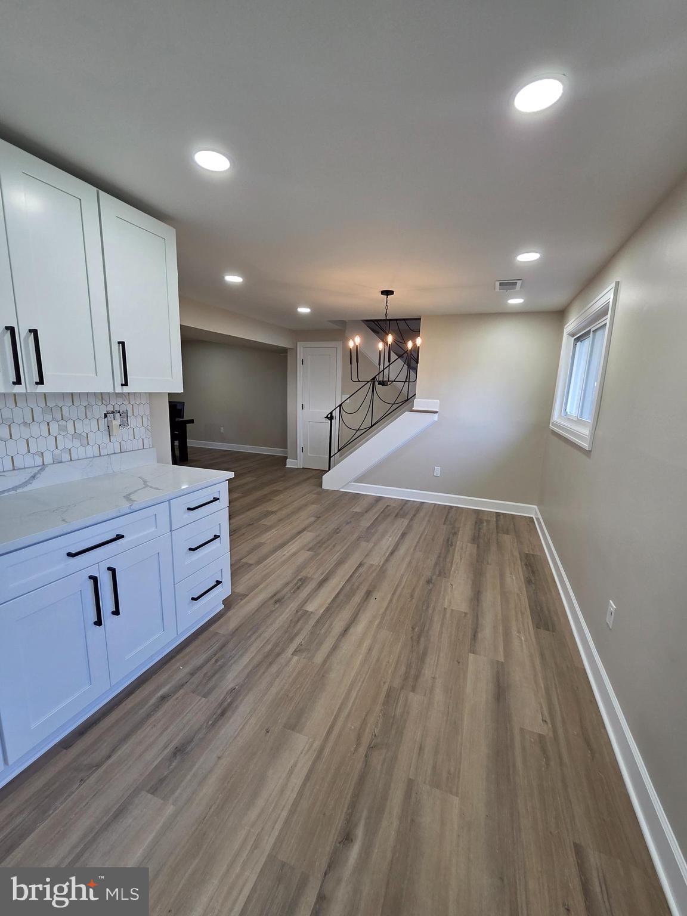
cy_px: 458
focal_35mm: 13
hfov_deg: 89.9
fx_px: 344
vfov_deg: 106.2
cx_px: 344
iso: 100
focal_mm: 2.2
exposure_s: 1/60
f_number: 2.2
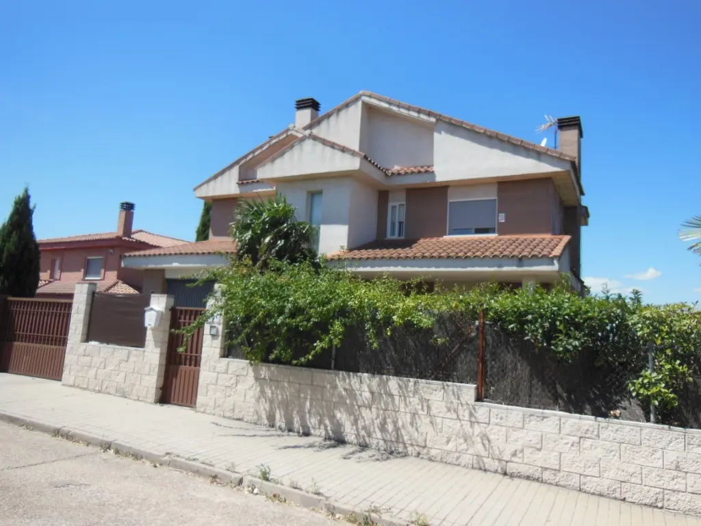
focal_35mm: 25
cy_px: 263
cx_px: 350
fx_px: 506
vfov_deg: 54.9
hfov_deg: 69.4
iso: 125
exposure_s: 1/1000
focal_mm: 4.5
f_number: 3.5
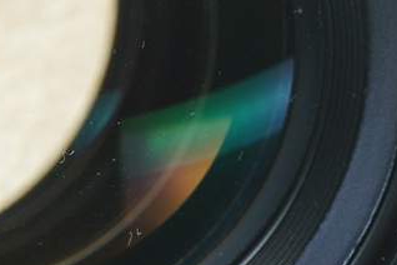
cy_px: 94
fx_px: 4256
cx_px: 275
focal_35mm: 386
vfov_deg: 3.6
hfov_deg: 5.3
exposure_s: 1
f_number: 9
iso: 100
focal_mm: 51
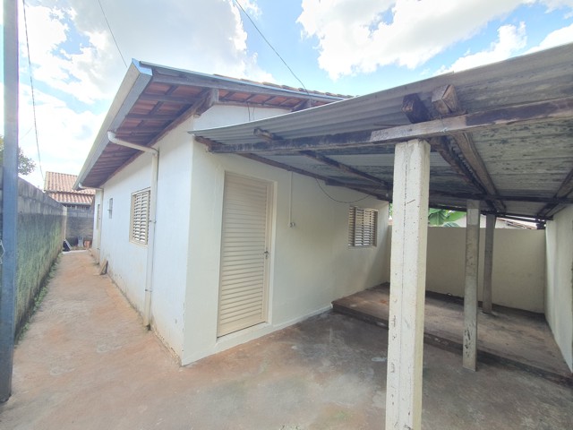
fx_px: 215
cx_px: 286
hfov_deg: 106.2
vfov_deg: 89.9
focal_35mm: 13
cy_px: 215
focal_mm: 1.8
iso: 50
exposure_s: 1/120
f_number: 2.2
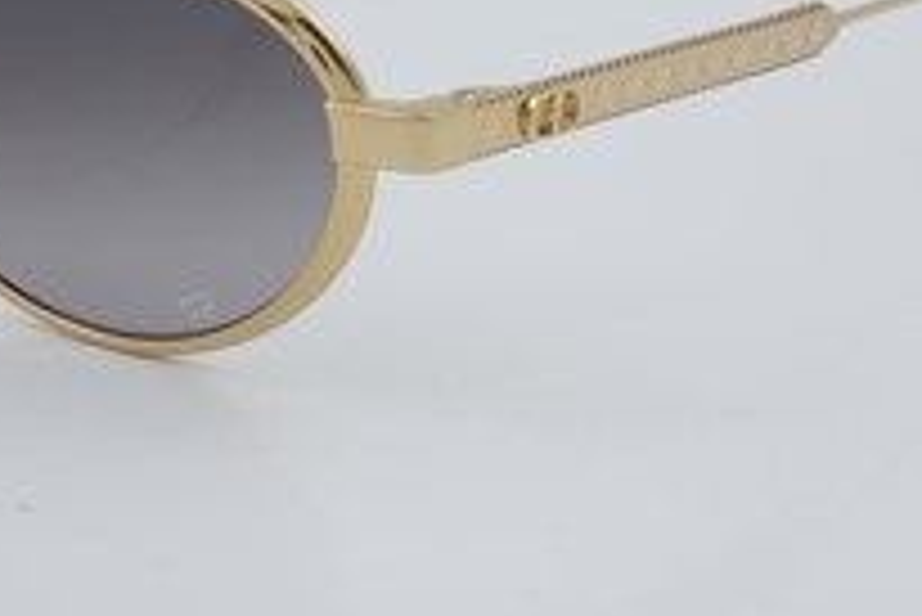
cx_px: 252
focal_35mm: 146
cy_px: 72
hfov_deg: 14.0
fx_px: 3742
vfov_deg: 9.4
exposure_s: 1/4
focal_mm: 50
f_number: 29
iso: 100
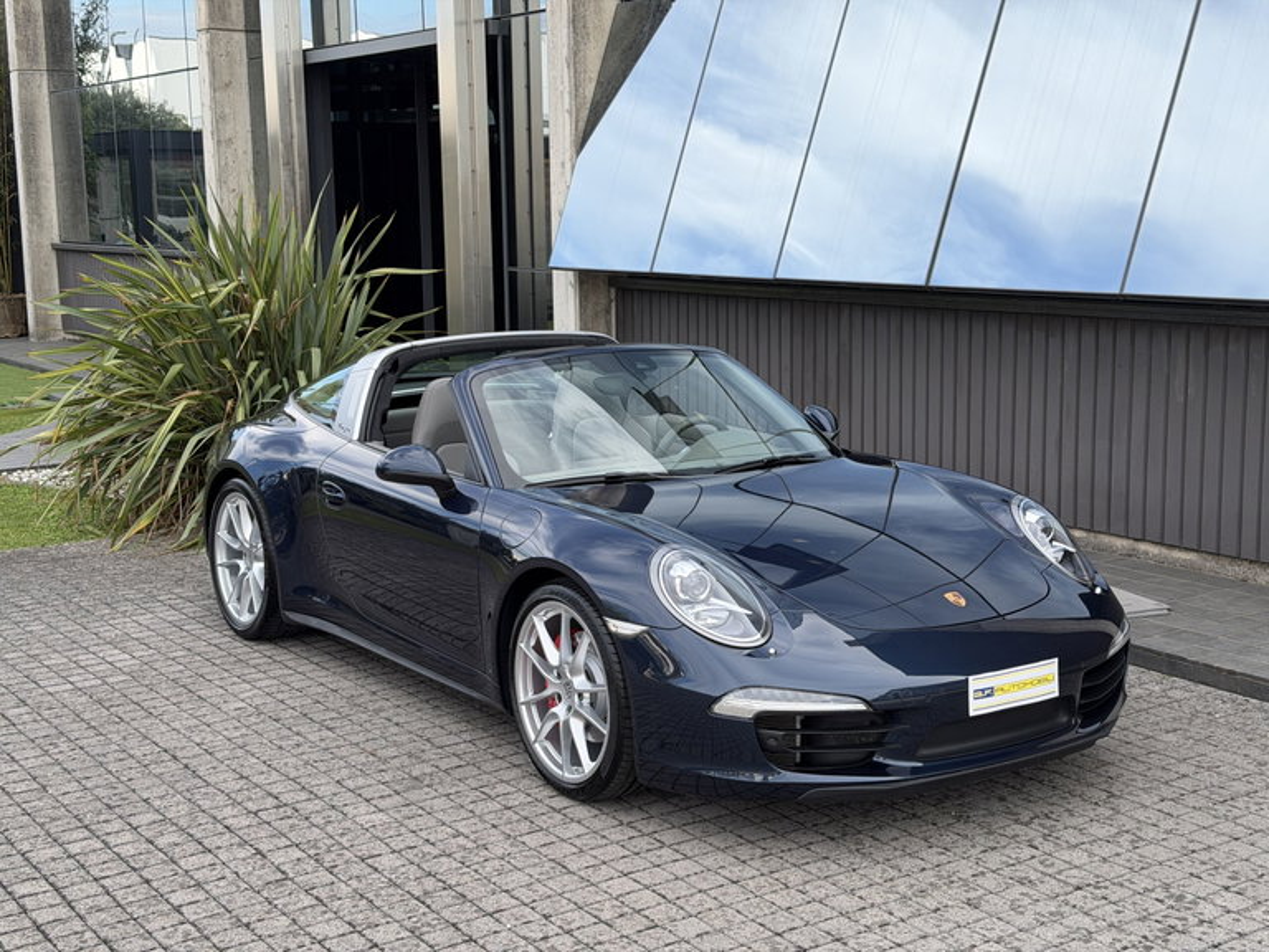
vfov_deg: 30.3
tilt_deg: -9.2
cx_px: 634
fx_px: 1760
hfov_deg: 39.7
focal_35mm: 48
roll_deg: +0.4
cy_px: 476
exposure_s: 1/1055
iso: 64
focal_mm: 6.76
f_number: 1.78
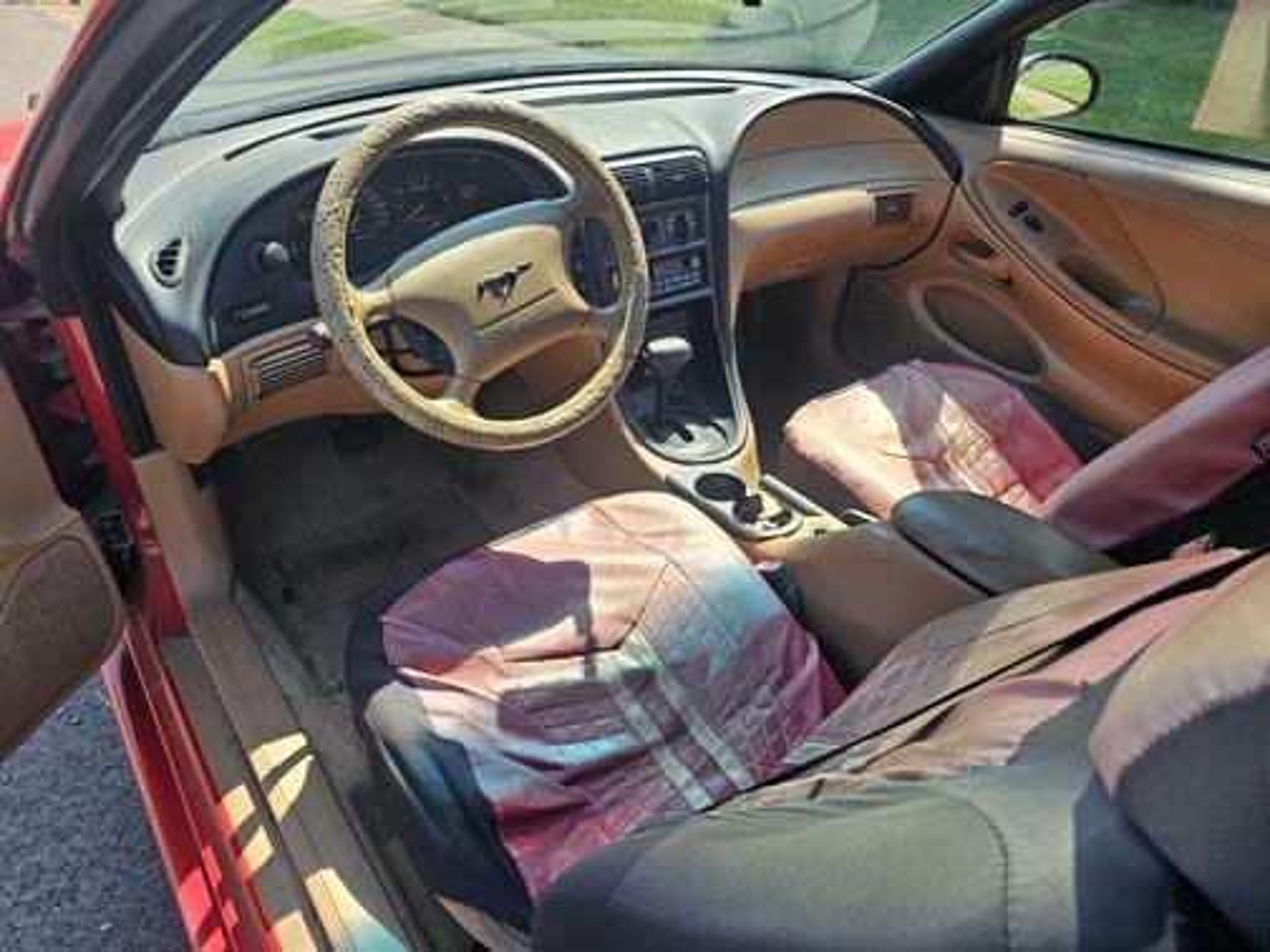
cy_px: 476
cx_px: 635
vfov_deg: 58.9
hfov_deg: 73.9
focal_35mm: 23
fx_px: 844
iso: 16
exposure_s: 1/180
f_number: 1.7
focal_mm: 6.3
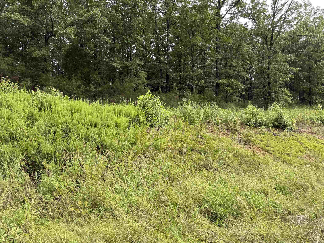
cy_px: 122
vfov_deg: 56.8
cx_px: 162
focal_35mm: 24
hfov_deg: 71.6
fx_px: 225
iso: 80
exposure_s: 1/584
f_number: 1.78
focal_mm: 6.76
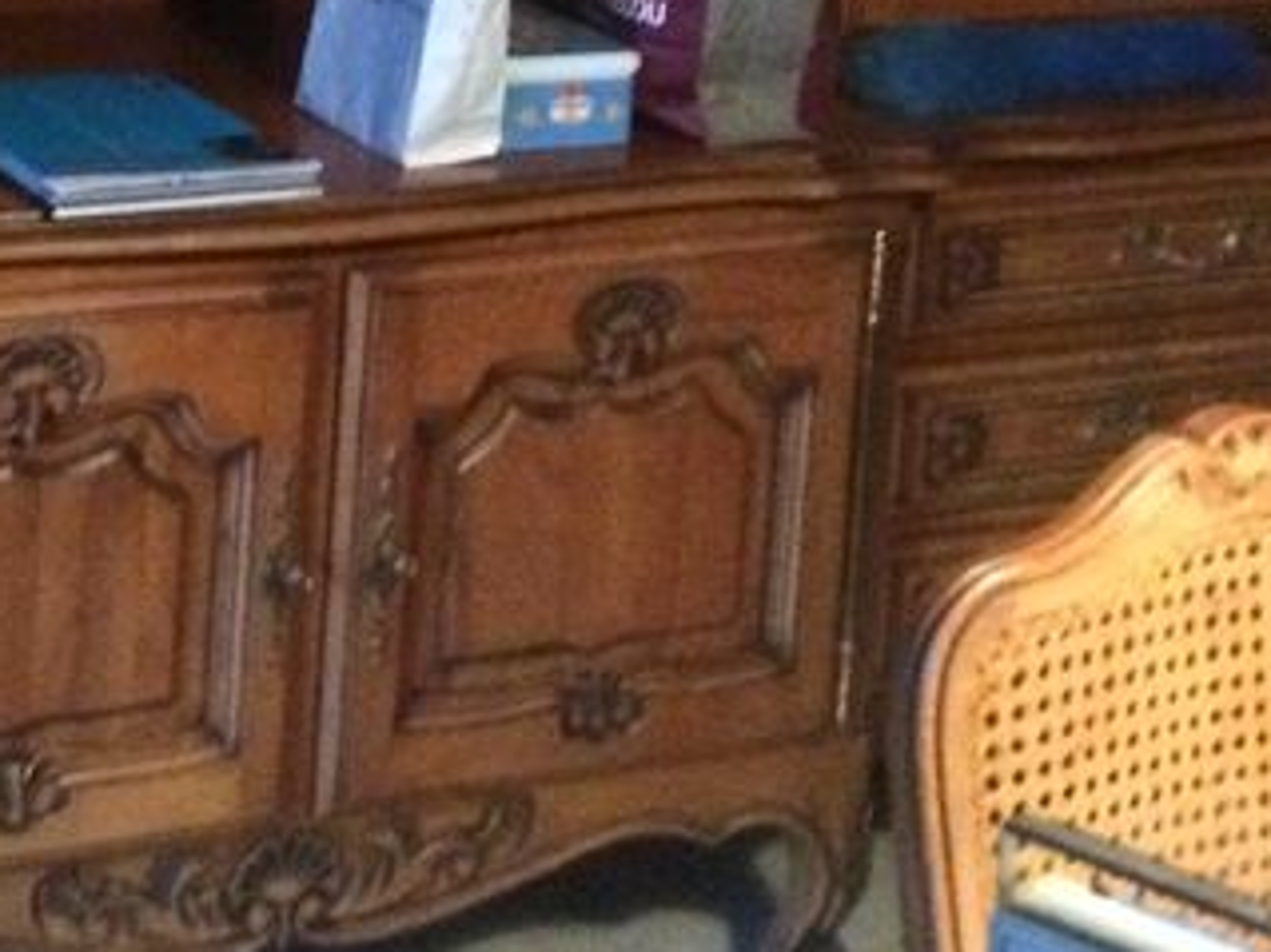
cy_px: -255
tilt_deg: -9.9
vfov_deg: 15.5
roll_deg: -2.6
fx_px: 3340
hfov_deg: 20.8
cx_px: -4
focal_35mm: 91
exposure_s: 1/17
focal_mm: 4.15
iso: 800
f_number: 2.2
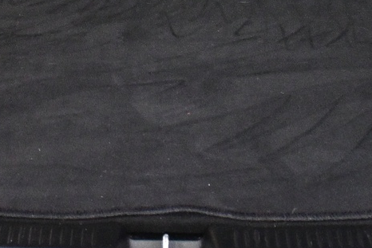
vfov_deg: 9.2
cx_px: 188
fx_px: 1509
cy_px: -128
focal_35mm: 146
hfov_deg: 14.1
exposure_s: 1/40
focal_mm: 28
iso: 4000
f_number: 4.5
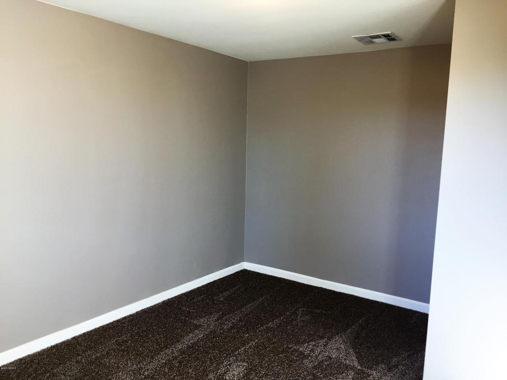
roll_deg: -2.6
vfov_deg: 48.2
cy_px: 190
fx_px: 425
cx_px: 254
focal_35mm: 29
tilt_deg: -6.9
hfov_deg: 61.7
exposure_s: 1/40
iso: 32
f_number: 2.2
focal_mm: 4.15
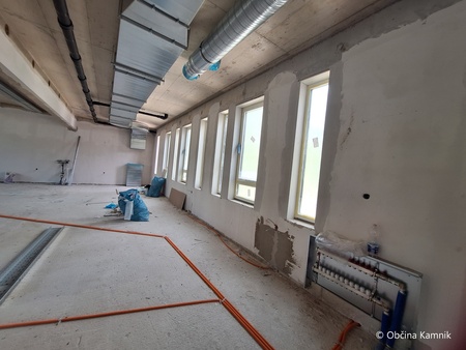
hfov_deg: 106.2
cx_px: 233
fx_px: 175
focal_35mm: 13
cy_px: 175
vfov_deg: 90.0
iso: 50
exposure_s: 1/60
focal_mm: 1.74
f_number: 2.2
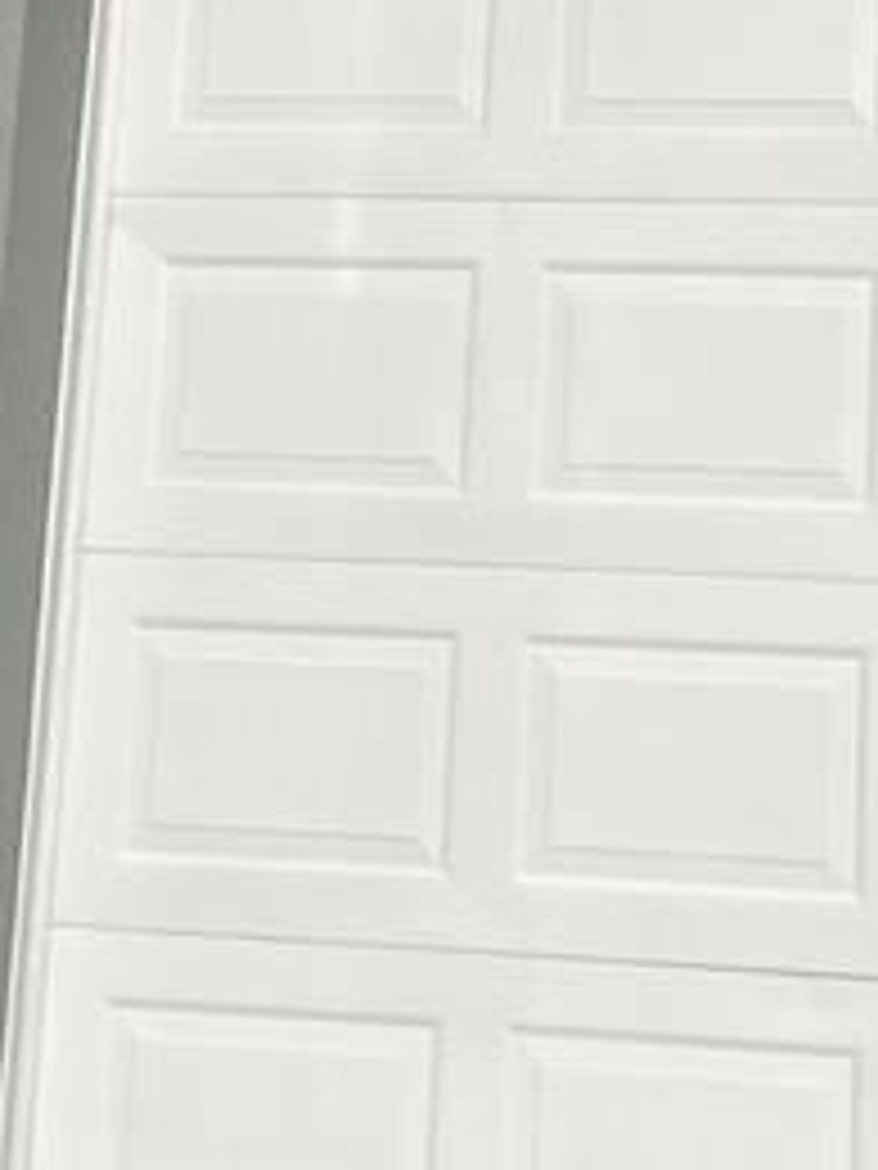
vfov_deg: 15.1
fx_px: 4058
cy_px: -630
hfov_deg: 12.2
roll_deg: -1.8
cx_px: 860
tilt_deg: +14.5
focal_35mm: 120
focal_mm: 4.2
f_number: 1.6
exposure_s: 1/13333
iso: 32
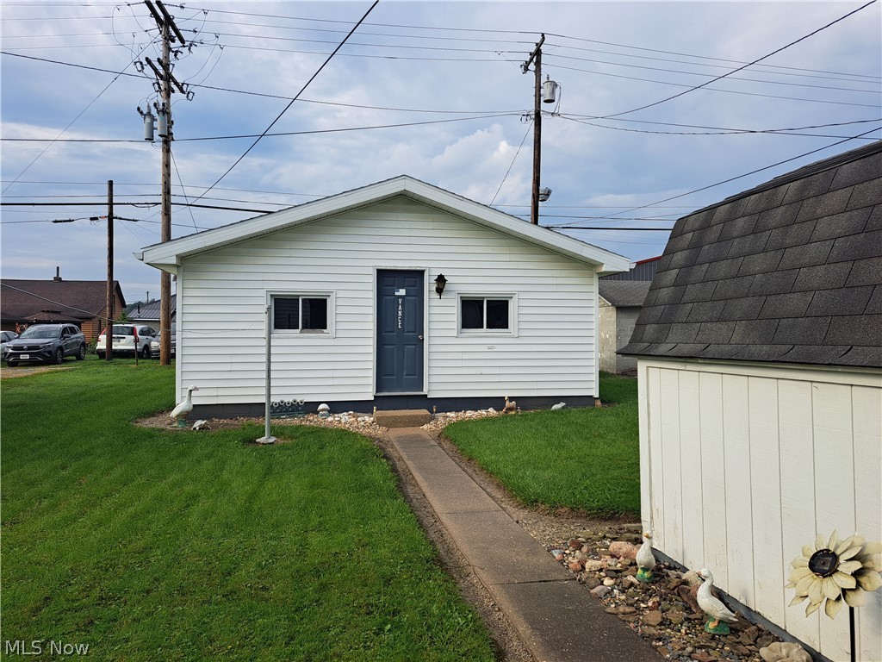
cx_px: 441
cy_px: 331
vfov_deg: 56.8
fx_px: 612
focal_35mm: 24
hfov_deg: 71.6
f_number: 1.8
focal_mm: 5.23
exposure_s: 1/874
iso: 50
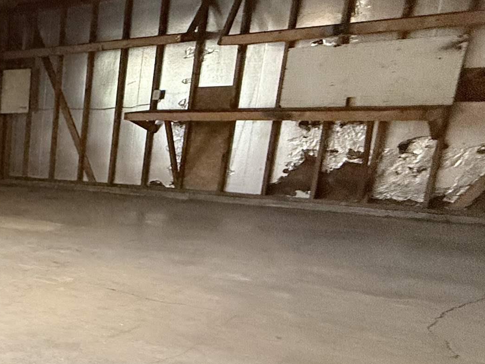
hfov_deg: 29.8
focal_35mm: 41
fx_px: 575
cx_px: -221
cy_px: 244
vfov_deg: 34.8
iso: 320
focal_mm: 2.22
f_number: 2.2
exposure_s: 1/120
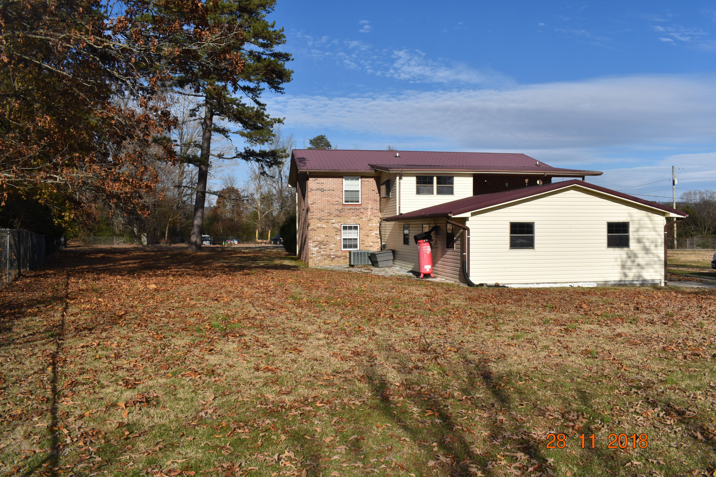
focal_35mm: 30
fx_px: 597
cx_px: 358
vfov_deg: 43.6
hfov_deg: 61.9
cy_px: 238
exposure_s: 1/200
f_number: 16
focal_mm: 20
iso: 100
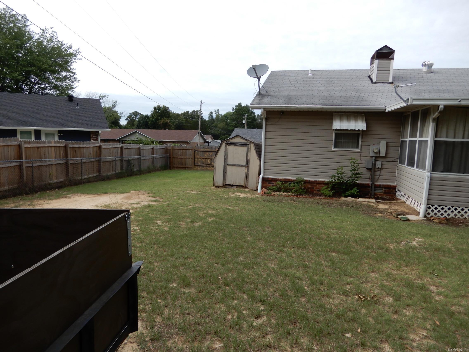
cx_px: 234
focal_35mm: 24
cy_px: 176
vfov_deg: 56.8
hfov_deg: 71.6
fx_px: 325
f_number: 3.4
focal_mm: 4.3
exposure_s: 1/640
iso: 80
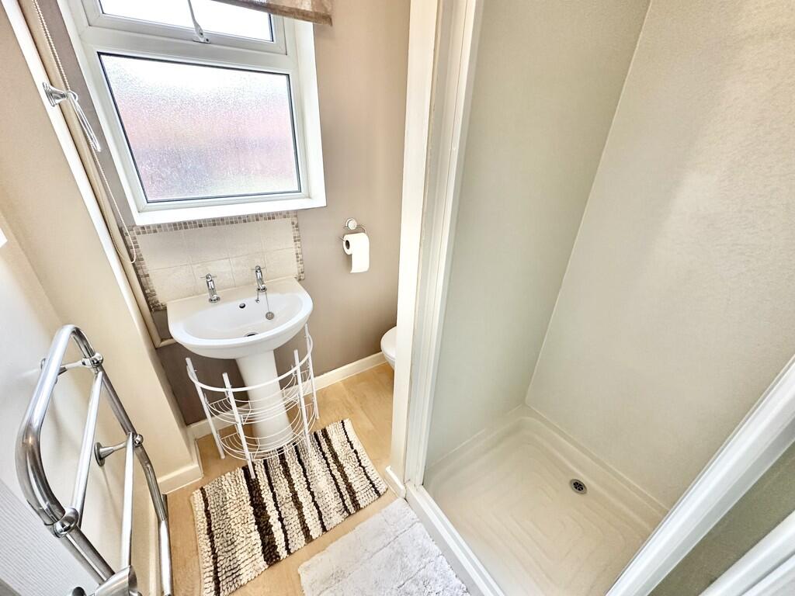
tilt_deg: -28.4
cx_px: 398
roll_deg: -3.2
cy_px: 298
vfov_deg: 85.7
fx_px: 322
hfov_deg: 102.1
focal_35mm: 14
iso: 200
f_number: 2.2
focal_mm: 2.22
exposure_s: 1/100
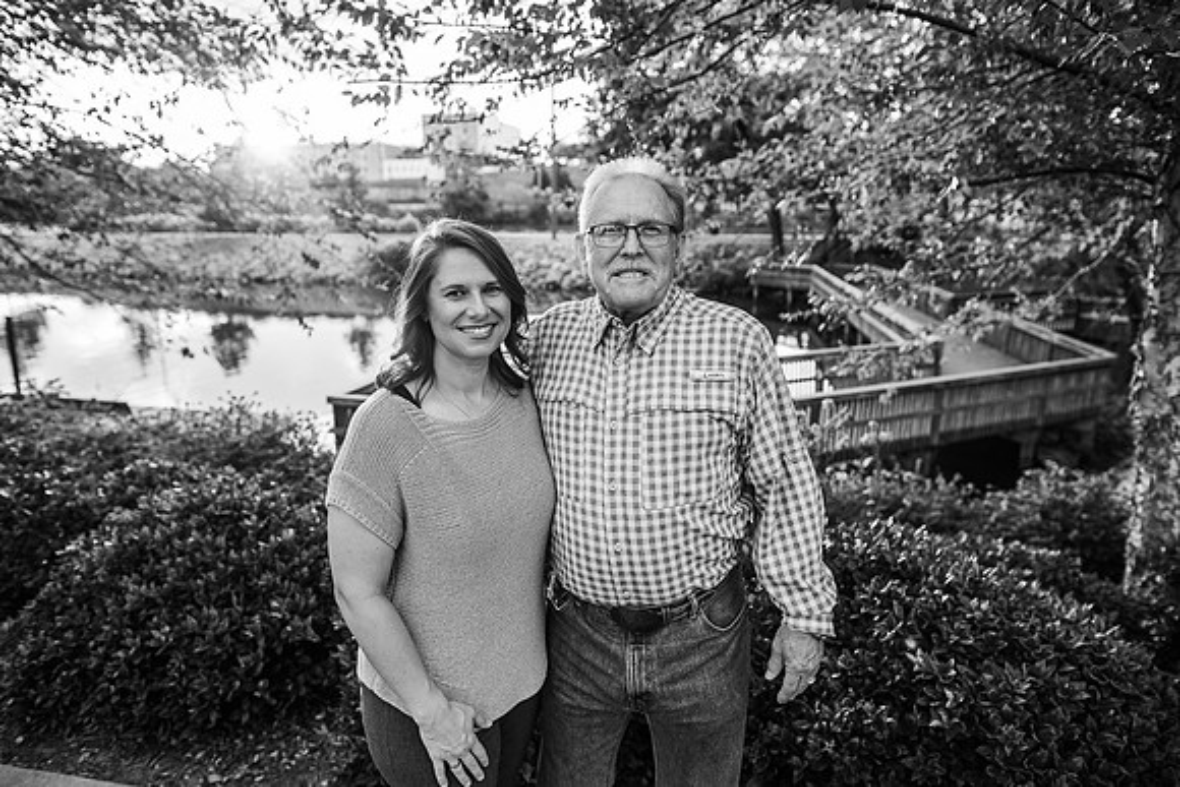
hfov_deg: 73.7
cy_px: 394
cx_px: 590
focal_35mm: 24
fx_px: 787
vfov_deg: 53.2
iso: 320
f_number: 3.2
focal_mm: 24
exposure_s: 1/200
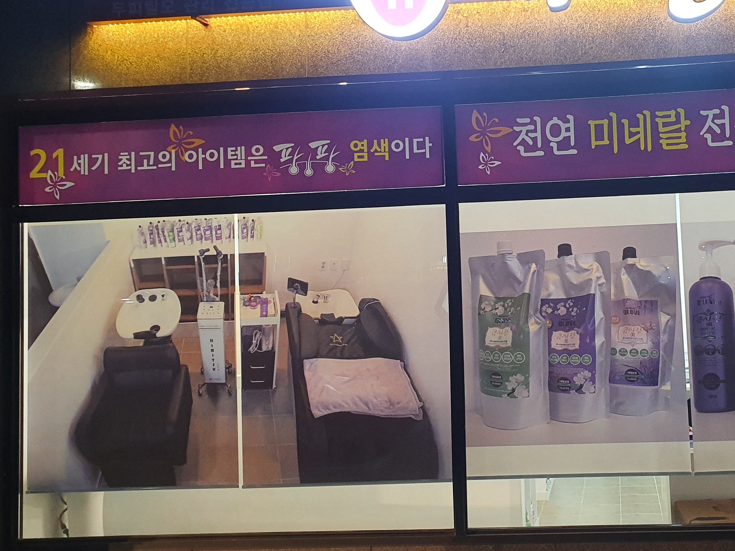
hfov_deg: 43.2
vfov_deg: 34.3
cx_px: 564
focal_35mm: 42
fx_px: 892
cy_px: 227
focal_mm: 4.32
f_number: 2.4
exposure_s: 1/40
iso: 320
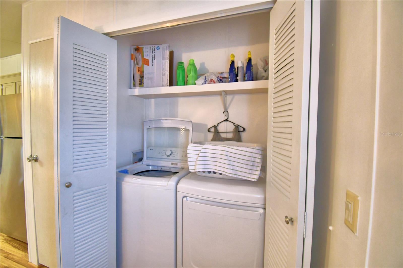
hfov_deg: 100.4
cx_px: 202
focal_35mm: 15
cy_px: 134
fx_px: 168
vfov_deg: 77.3
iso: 900
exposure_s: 1/30
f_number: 4.5
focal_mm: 10
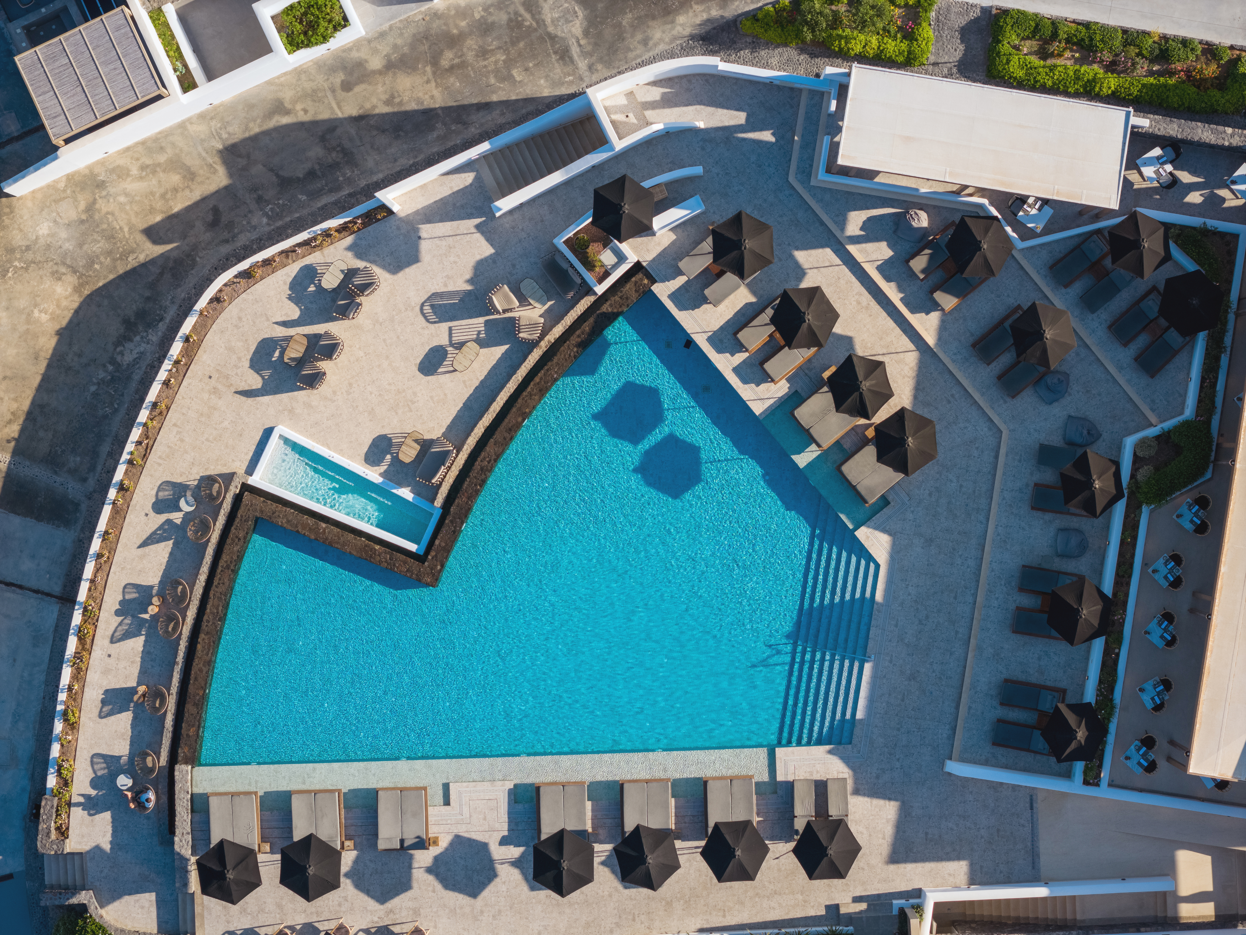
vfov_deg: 21.0
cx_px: 623
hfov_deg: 27.8
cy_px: 468
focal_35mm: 70
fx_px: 2519
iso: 100
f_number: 2.8
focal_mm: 19.35
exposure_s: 1/500
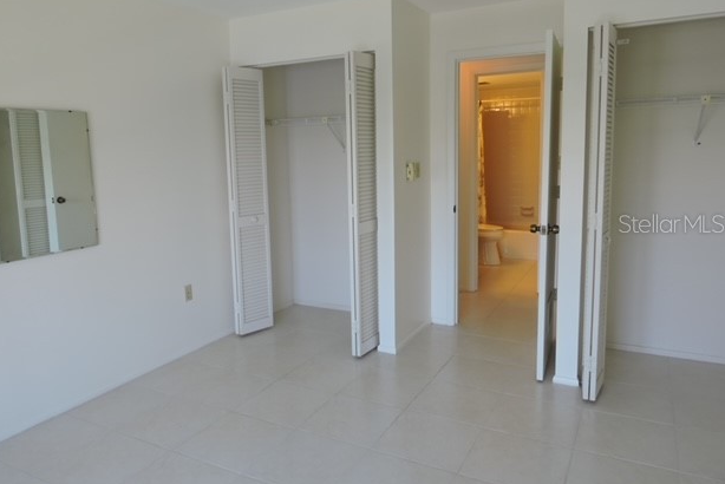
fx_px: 524
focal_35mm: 26
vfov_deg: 49.6
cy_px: 223
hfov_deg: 69.4
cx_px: 352
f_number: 3.3
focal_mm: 4.3
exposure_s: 1/30
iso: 125
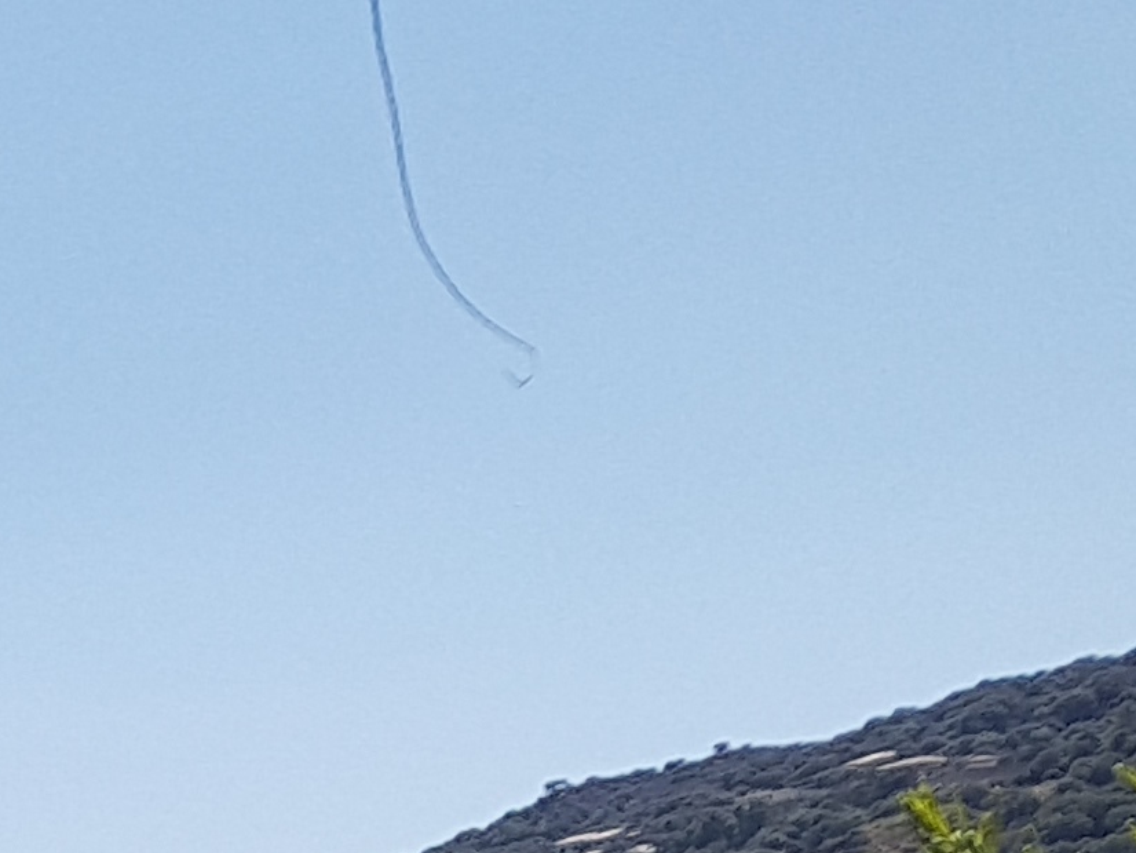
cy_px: 1973
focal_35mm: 127
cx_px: -1574
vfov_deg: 10.3
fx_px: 4168
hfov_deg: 12.3
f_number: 1.7
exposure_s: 1/2448
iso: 40
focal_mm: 4.2
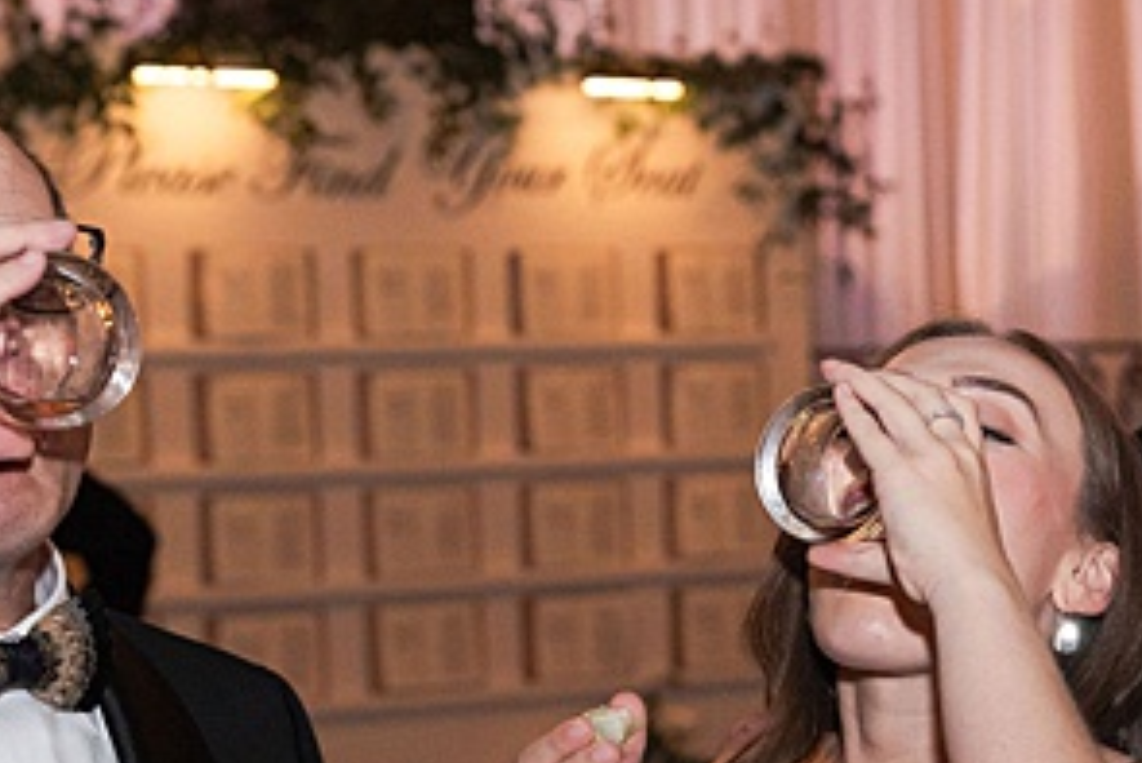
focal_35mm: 104
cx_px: 697
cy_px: 767
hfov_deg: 19.6
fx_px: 3301
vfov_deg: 13.0
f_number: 3.2
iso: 1600
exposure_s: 1/250
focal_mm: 39
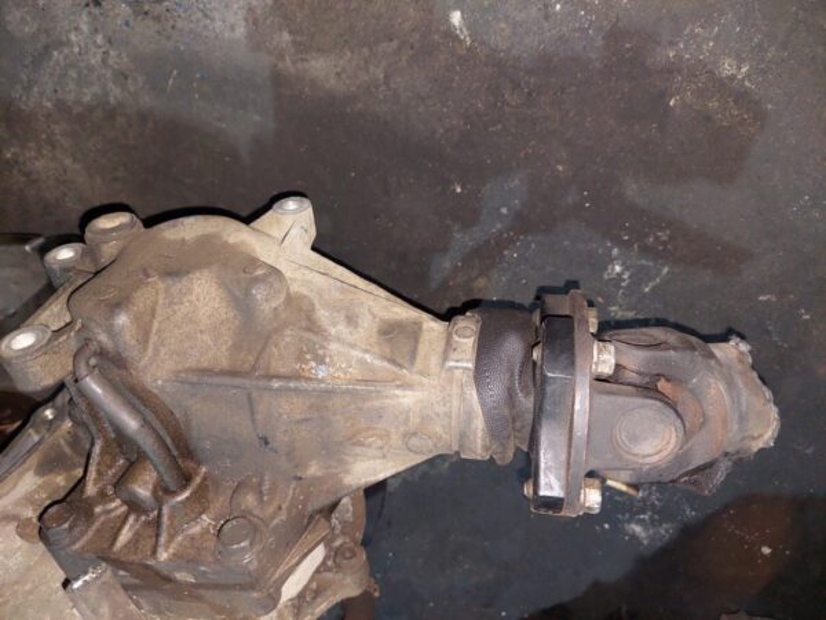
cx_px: 413
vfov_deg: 54.9
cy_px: 310
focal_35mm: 25
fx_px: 597
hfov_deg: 69.4
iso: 250
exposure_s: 1/50
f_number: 1.8
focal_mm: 5.23
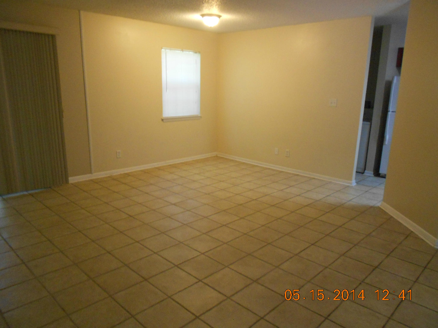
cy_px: 164
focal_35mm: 26
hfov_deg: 67.3
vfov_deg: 53.1
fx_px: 329
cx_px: 219
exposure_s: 1/30
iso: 400
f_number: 3.2
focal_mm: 4.6
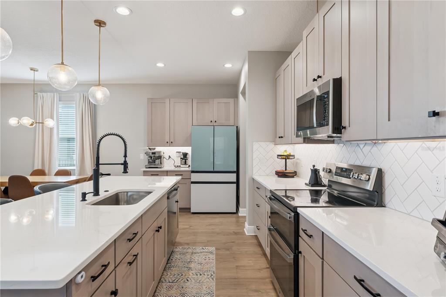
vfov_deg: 62.7
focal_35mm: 20
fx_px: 244
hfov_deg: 84.9
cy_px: 148
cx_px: 223
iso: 800
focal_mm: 19.7
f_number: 11
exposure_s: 1/40
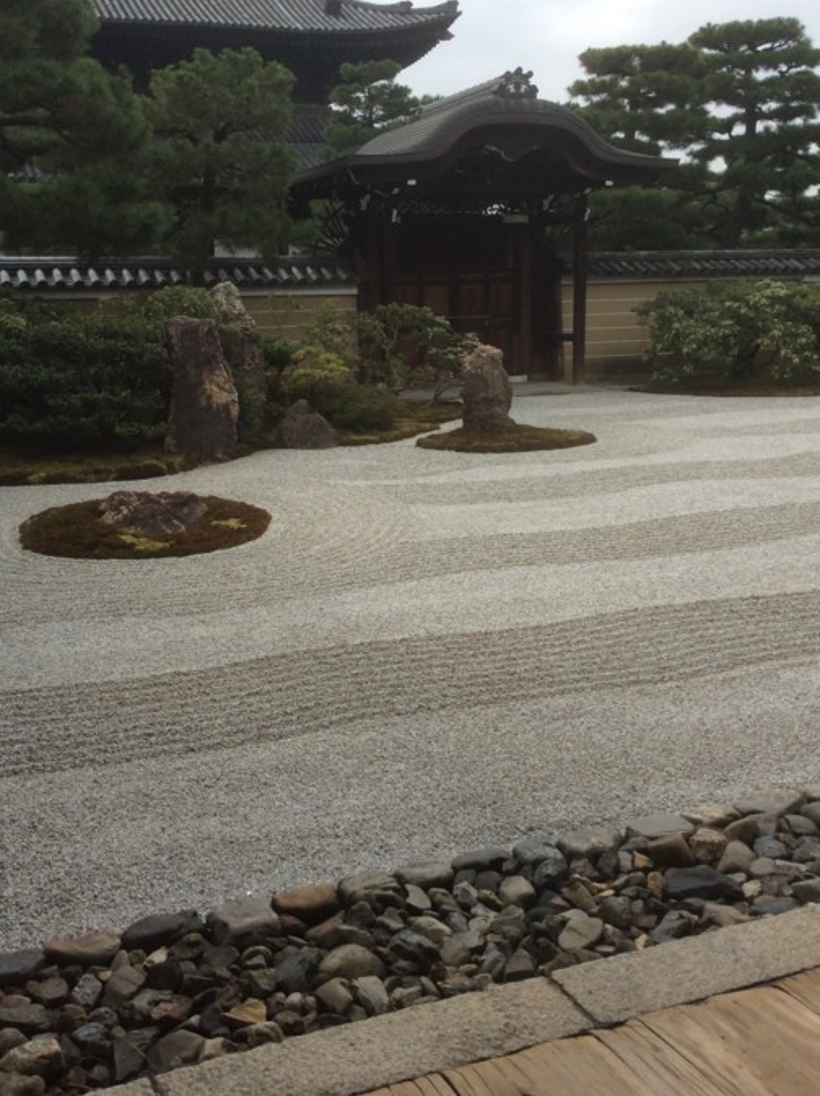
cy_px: 455
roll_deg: +2.8
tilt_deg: -10.9
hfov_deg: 37.6
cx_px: 358
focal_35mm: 38
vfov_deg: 48.8
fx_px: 1203
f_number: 2.4
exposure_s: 1/880
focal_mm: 3.3
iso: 32
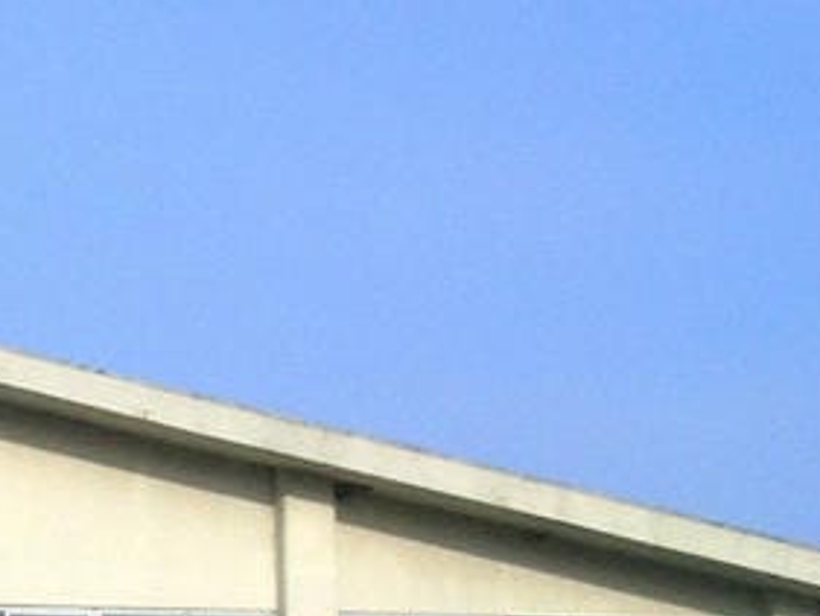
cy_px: 488
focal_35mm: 263
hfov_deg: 7.3
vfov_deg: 5.7
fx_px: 6233
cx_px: -619
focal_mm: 12.2
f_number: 6.2
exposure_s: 1/800
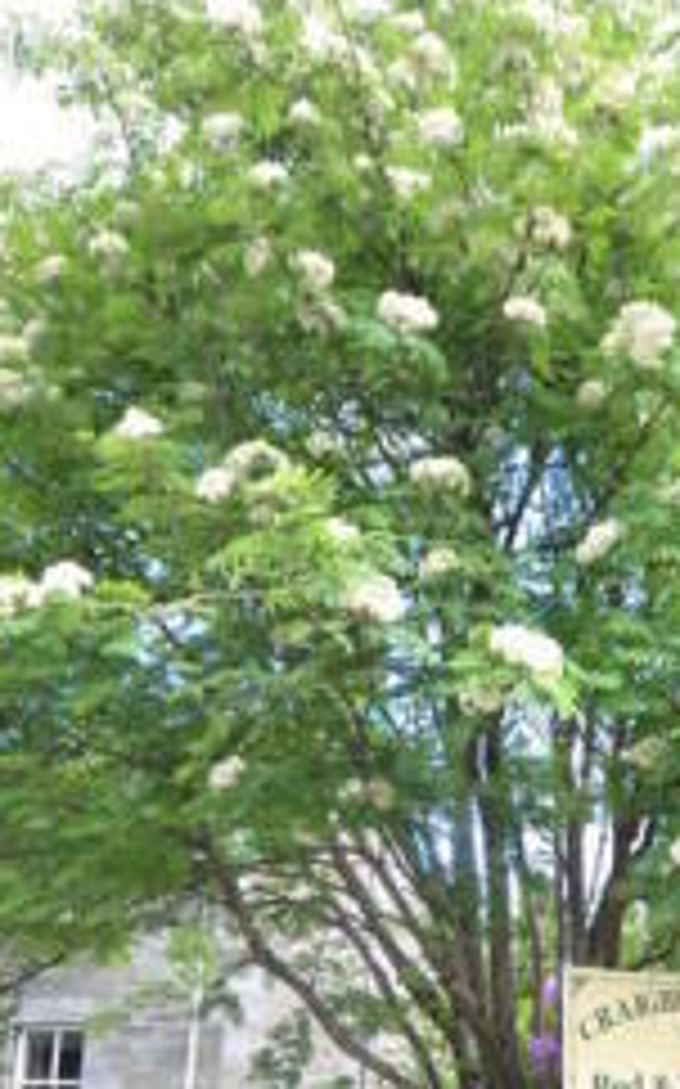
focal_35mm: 36
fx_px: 1066
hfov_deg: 34.7
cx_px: 498
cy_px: 799
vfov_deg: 52.1
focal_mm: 13
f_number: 5.6
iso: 160
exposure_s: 1/125
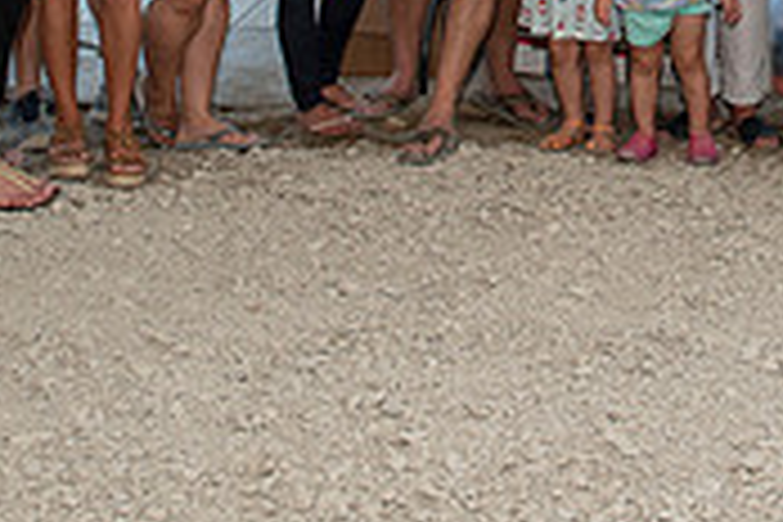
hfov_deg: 25.0
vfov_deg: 15.8
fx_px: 1740
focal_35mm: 80
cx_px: 616
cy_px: -243
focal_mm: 24
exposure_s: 1/160
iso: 200
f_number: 4
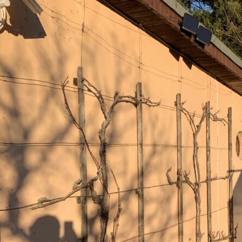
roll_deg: +0.8
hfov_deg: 31.7
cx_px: 174
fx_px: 419
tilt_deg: +0.0
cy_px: 156
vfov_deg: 32.0
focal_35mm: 53
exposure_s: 1/1176
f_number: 1.8
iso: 25
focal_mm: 4.25
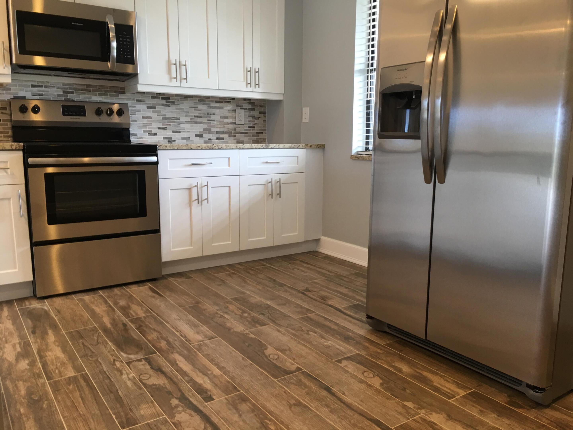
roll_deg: -0.6
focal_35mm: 29
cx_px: 286
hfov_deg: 61.7
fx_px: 480
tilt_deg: -7.3
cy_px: 215
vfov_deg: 48.2
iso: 25
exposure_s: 1/15
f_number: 2.2
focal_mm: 4.15
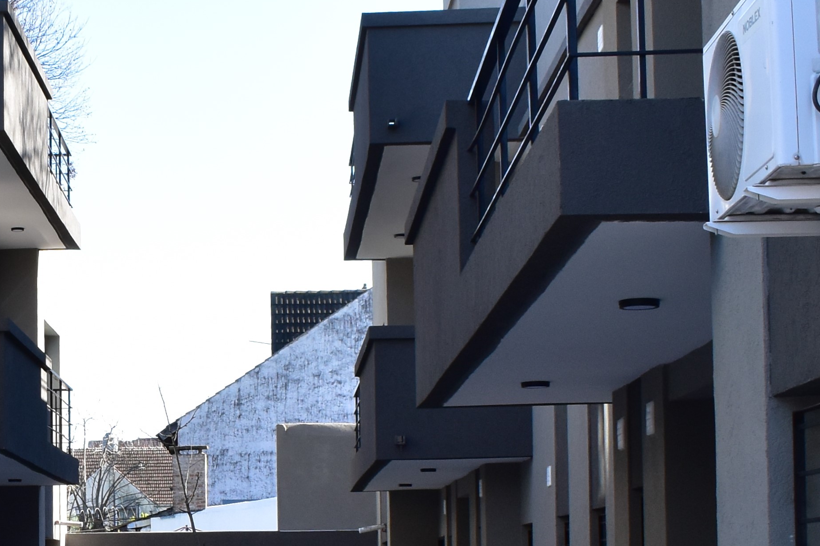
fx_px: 1913
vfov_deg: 16.0
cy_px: 498
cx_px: 67
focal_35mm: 84
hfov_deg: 23.5
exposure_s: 1/160
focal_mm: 18
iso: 400
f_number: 9
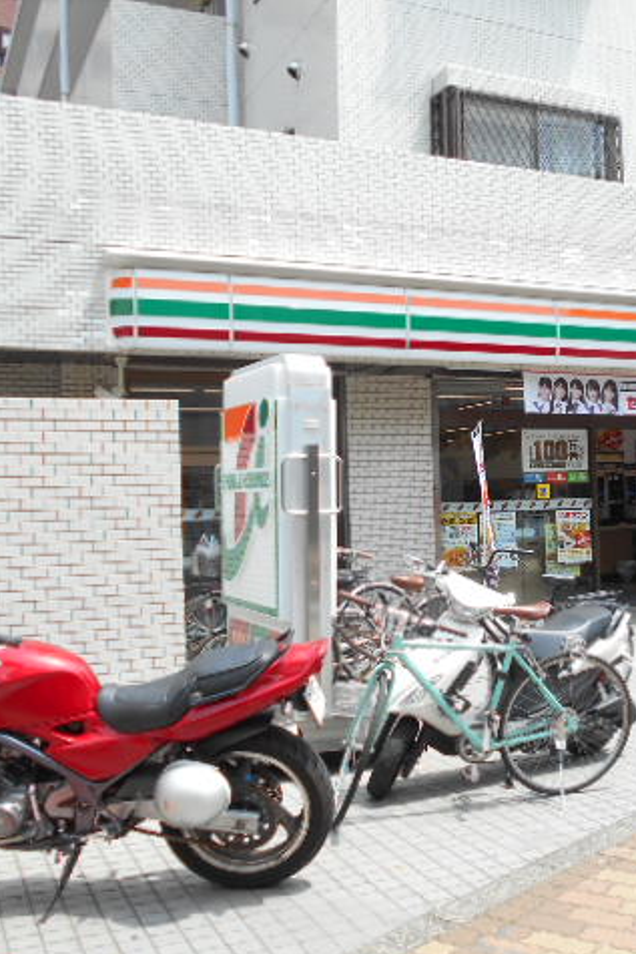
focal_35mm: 42
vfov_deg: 46.4
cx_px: 536
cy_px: 480
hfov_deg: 30.9
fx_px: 1112
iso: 80
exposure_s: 1/400
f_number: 3.4
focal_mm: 5.1
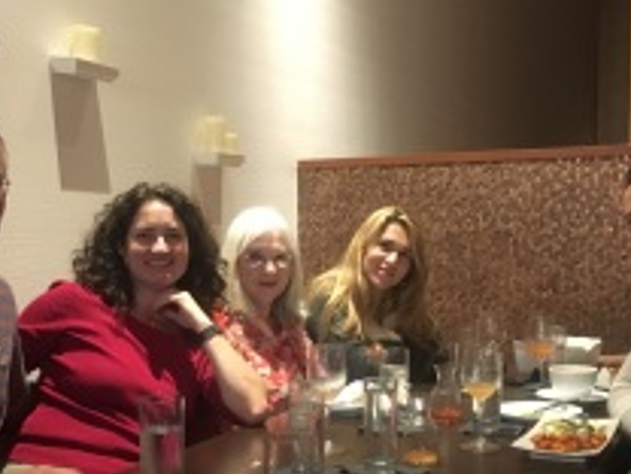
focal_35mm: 51
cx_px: 331
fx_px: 930
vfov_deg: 28.4
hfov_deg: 37.5
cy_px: 310
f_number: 2.2
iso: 320
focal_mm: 4.15
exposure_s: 1/15
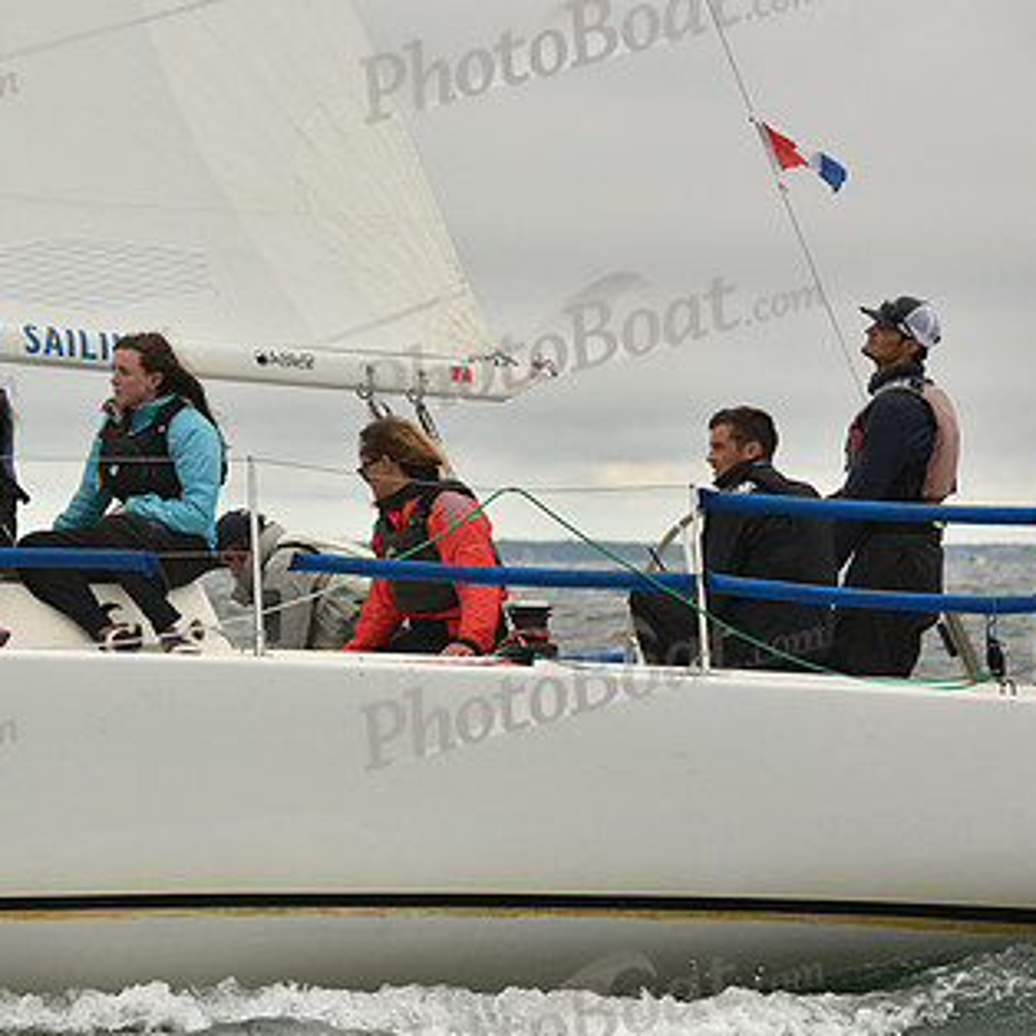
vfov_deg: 8.3
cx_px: 191
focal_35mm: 212
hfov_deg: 8.2
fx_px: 7178
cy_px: 559
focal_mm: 135
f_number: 8
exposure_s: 1/800
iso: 320
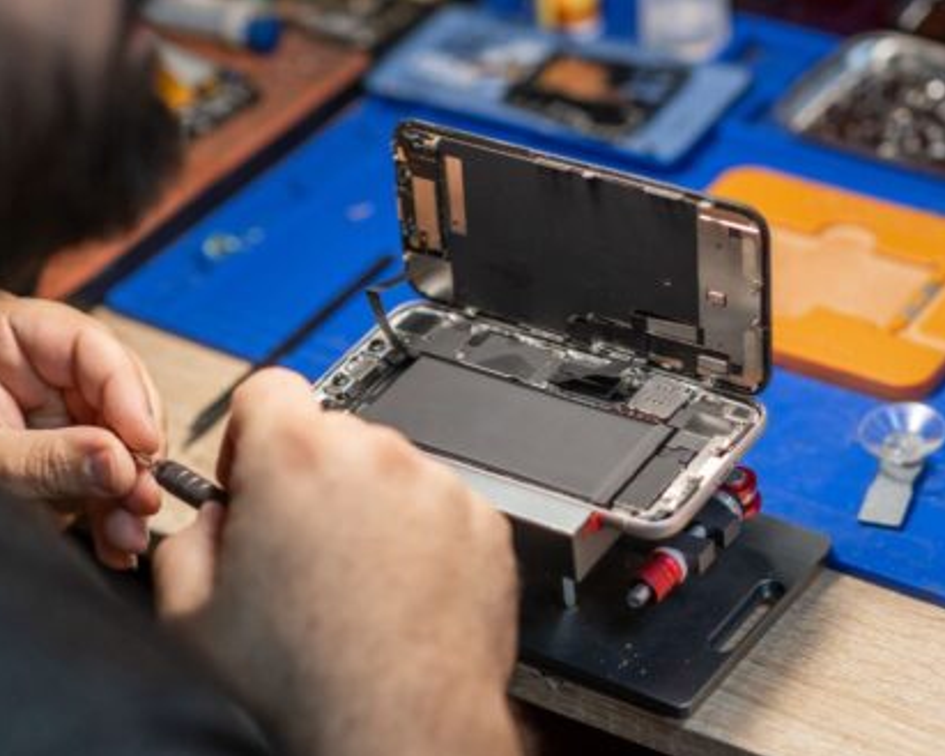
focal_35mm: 96
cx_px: 531
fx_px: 2686
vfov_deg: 16.0
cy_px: 381
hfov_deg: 19.9
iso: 320
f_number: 1.8
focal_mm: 56
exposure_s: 1/250
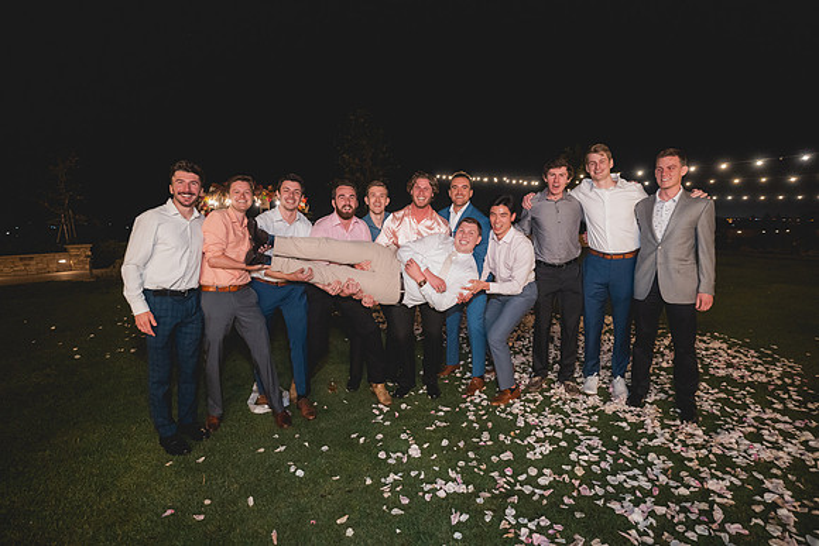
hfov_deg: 90.0
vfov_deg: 67.4
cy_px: 273
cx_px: 410
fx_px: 410
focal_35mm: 18
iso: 3200
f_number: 2.8
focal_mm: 18
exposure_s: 1/80
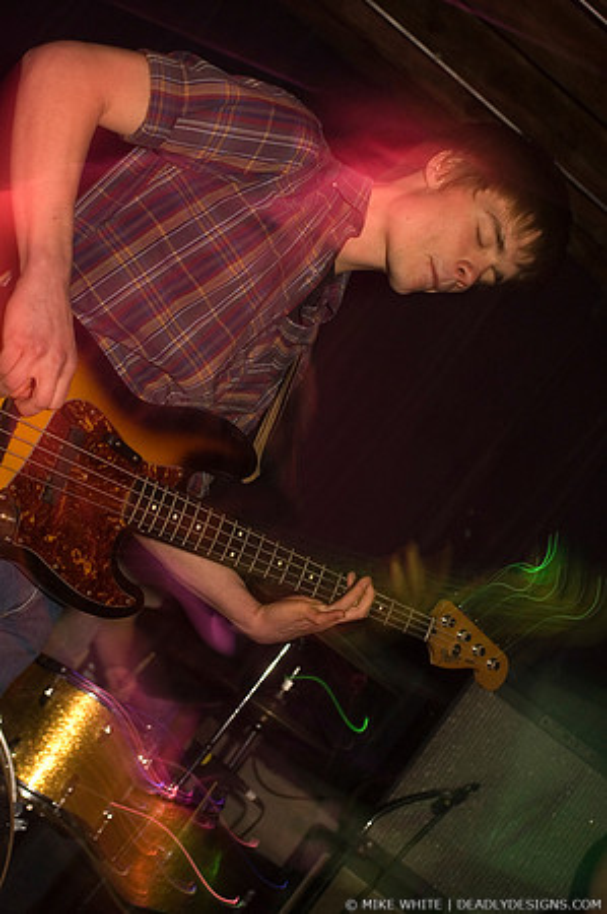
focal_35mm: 52
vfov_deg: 37.9
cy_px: 457
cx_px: 304
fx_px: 1331
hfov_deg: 25.7
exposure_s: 1/5
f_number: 2.8
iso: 400
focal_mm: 35
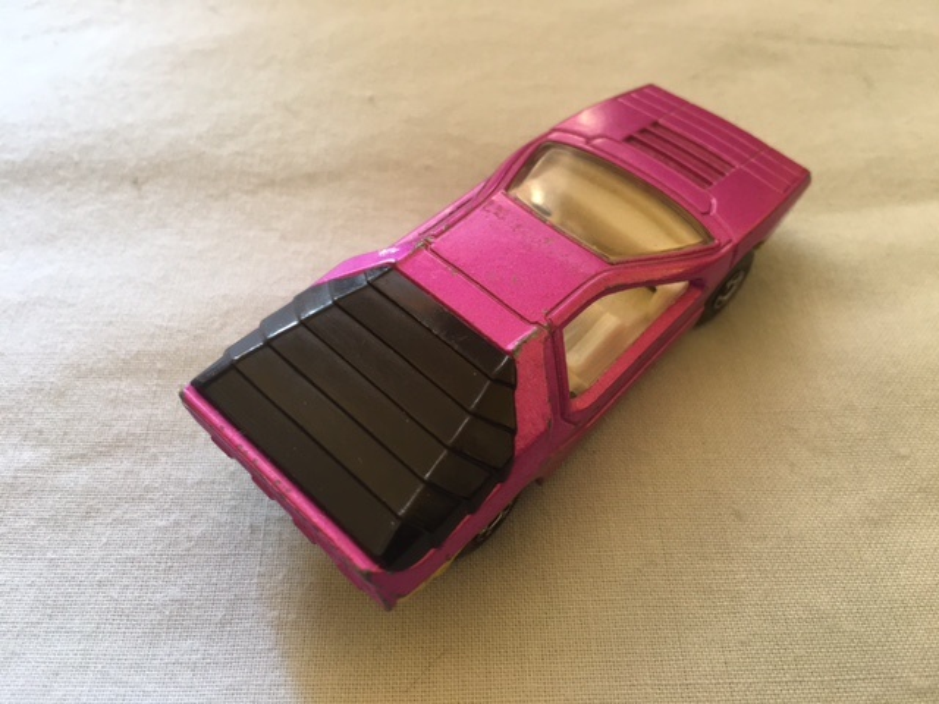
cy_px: 352
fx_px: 787
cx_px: 470
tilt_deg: -53.6
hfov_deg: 61.7
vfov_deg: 48.2
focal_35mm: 29
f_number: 2.2
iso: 100
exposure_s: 1/33
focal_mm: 4.15
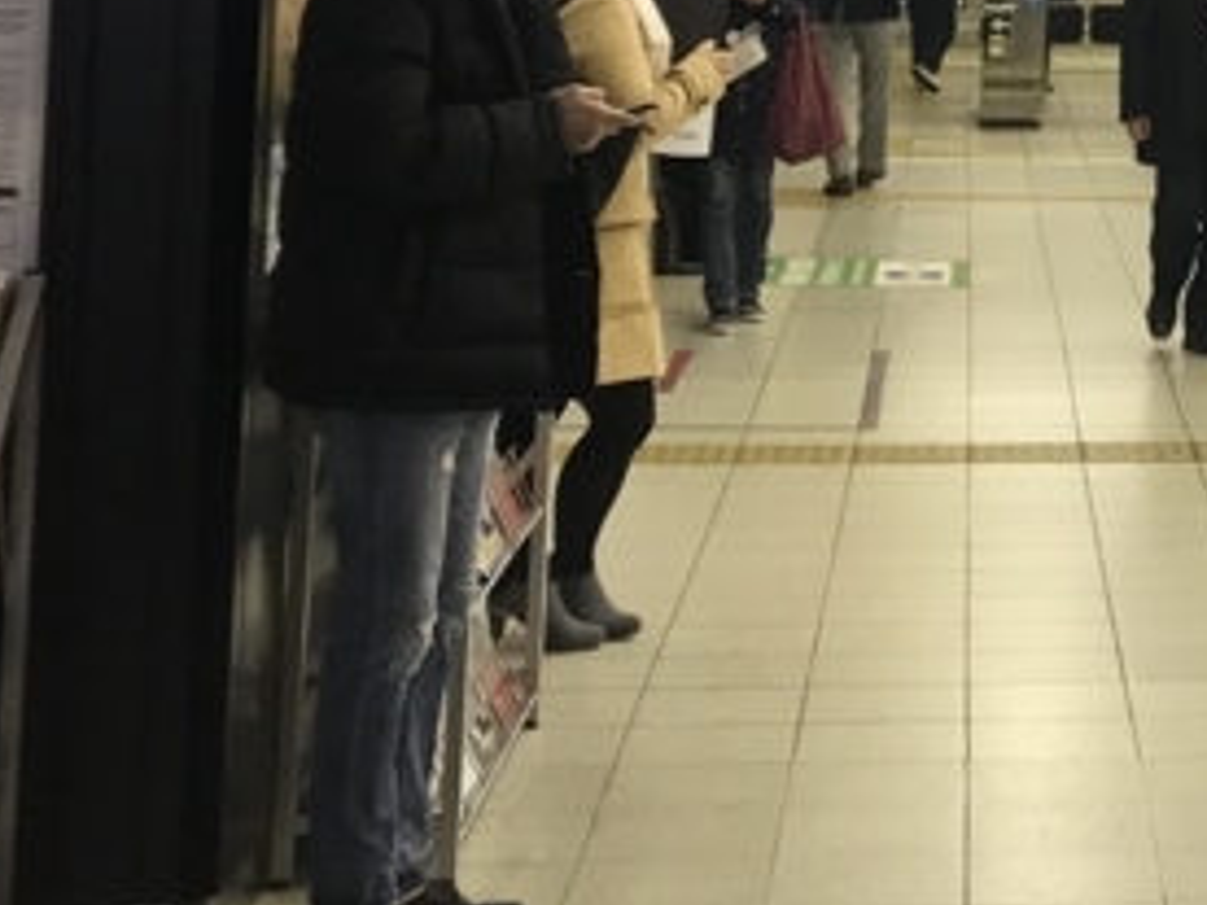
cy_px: -315
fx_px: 3626
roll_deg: -0.8
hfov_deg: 17.4
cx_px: 1684
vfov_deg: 13.6
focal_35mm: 104
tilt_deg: +2.8
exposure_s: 1/40
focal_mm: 3.99
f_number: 1.8
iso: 25
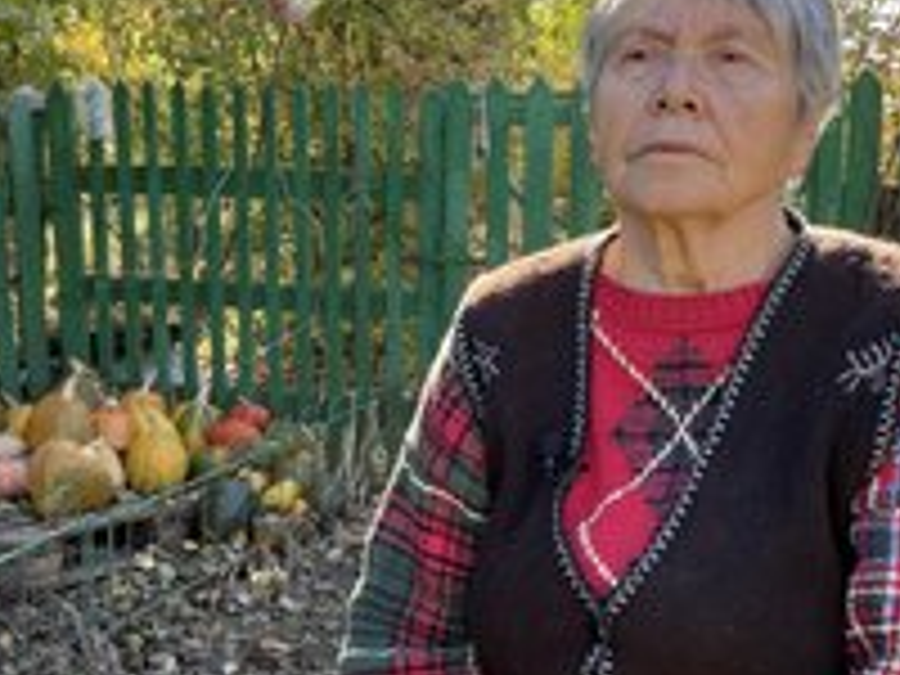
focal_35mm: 52
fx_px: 1352
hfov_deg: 36.8
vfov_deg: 27.9
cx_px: 410
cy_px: 436
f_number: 1.6
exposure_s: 1/318
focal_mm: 4.2
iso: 32
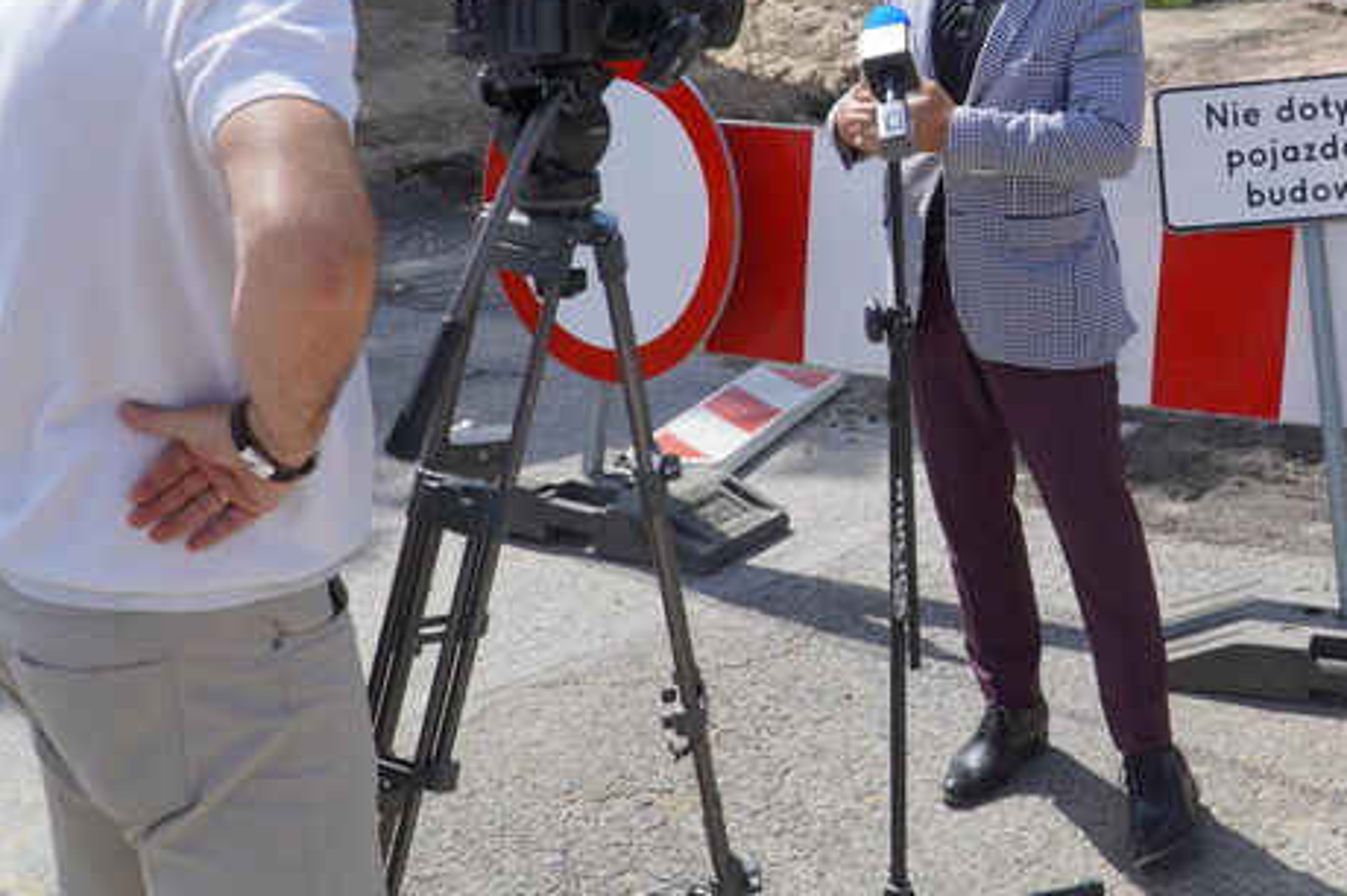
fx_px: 1757
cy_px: 130
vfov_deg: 27.8
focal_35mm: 47
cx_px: 1004
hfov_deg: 40.8
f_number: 4.5
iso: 100
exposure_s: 1/800
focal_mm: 18
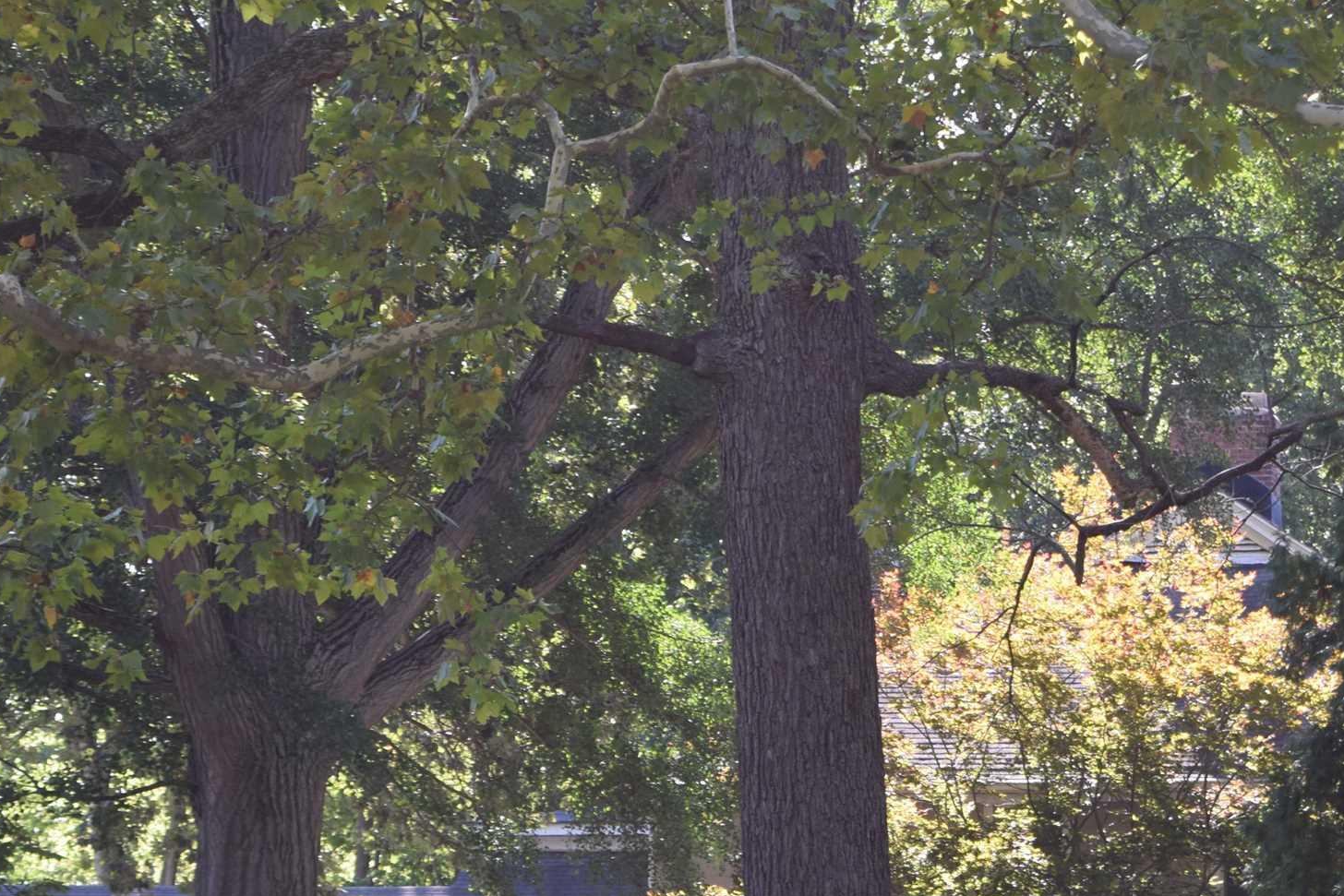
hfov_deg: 11.8
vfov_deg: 7.9
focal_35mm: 174
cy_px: 782
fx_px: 6498
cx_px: 786
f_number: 6.3
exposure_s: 1/160
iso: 400
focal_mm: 55
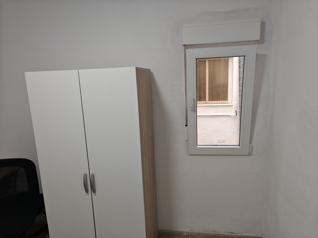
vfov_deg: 58.9
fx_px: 211
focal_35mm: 23
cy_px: 119
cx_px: 159
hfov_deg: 73.9
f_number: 1.69
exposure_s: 1/100
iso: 250
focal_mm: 6.06
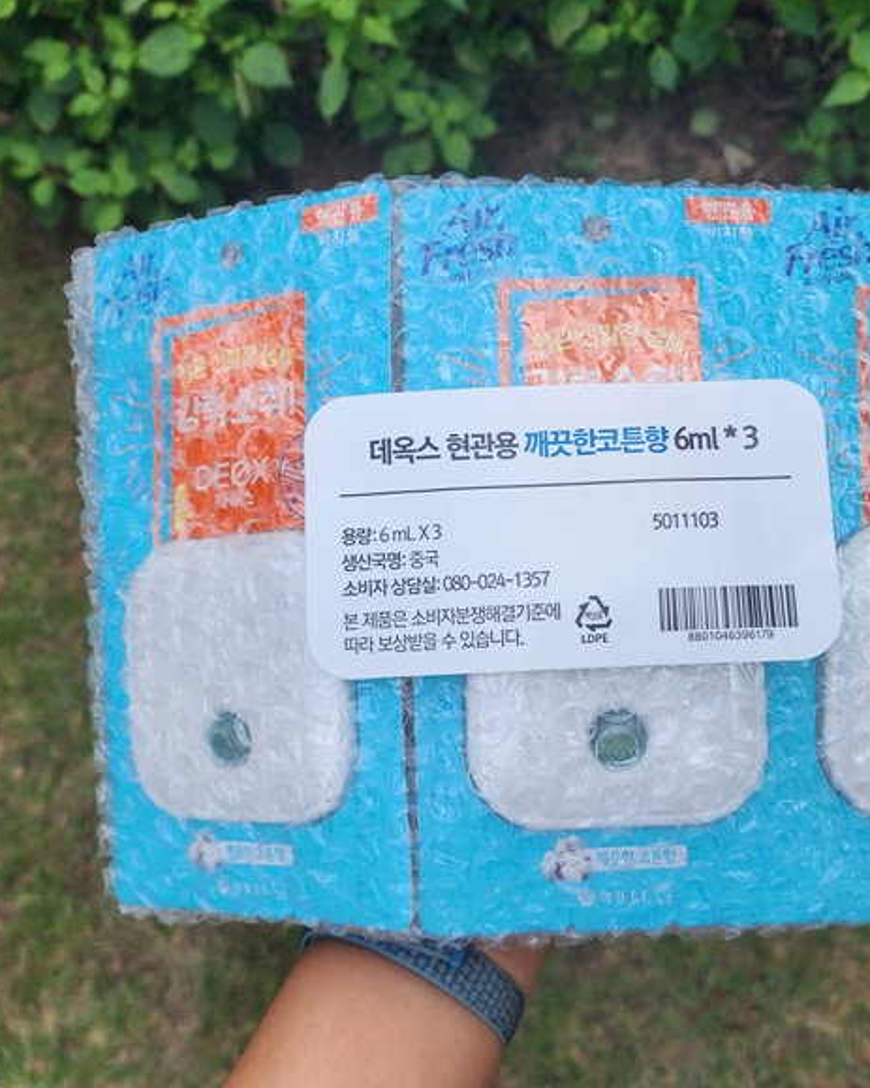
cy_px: 539
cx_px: 545
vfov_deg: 57.2
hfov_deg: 46.7
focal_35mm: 31
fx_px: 998
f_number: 1.8
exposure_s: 1/709
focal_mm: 6.4
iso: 12
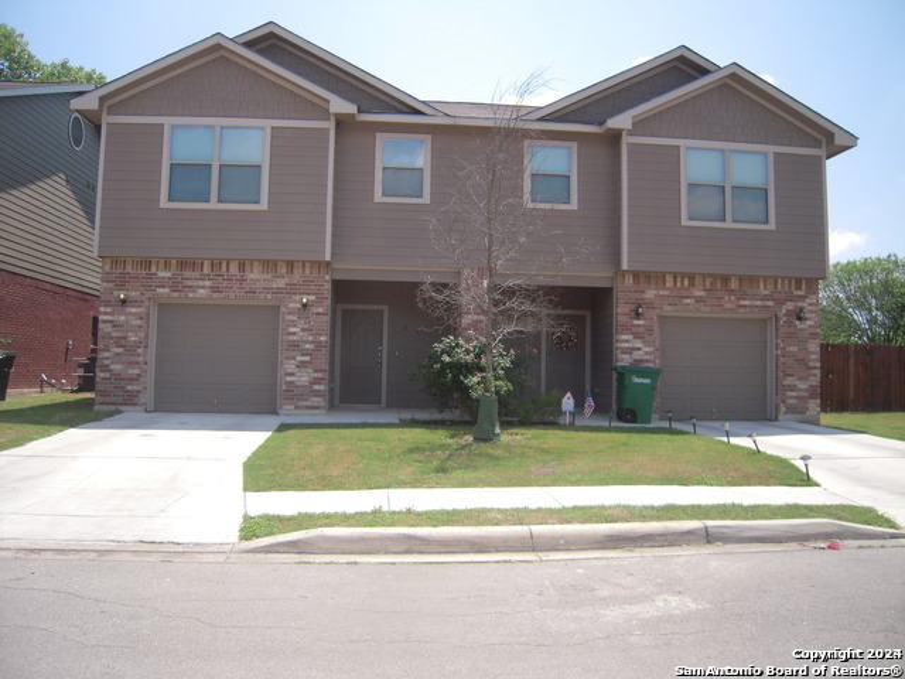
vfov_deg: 49.7
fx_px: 732
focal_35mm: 28
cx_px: 452
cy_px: 340
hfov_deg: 63.4
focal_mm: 5
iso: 100
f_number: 5.4
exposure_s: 1/800
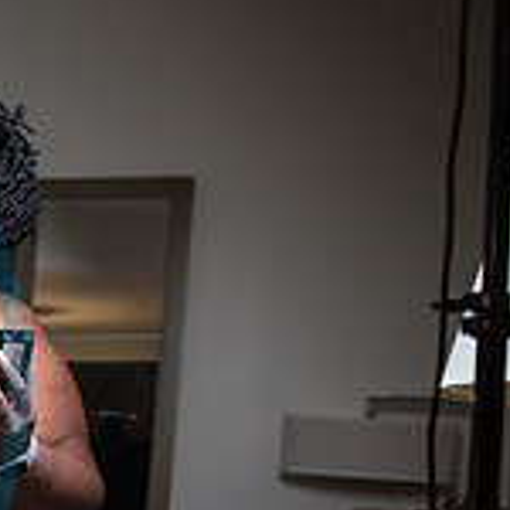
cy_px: 495
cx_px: -347
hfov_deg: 18.3
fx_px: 1317
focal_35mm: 79
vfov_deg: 21.3
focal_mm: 24
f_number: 2.8
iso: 1600
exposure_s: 1/500
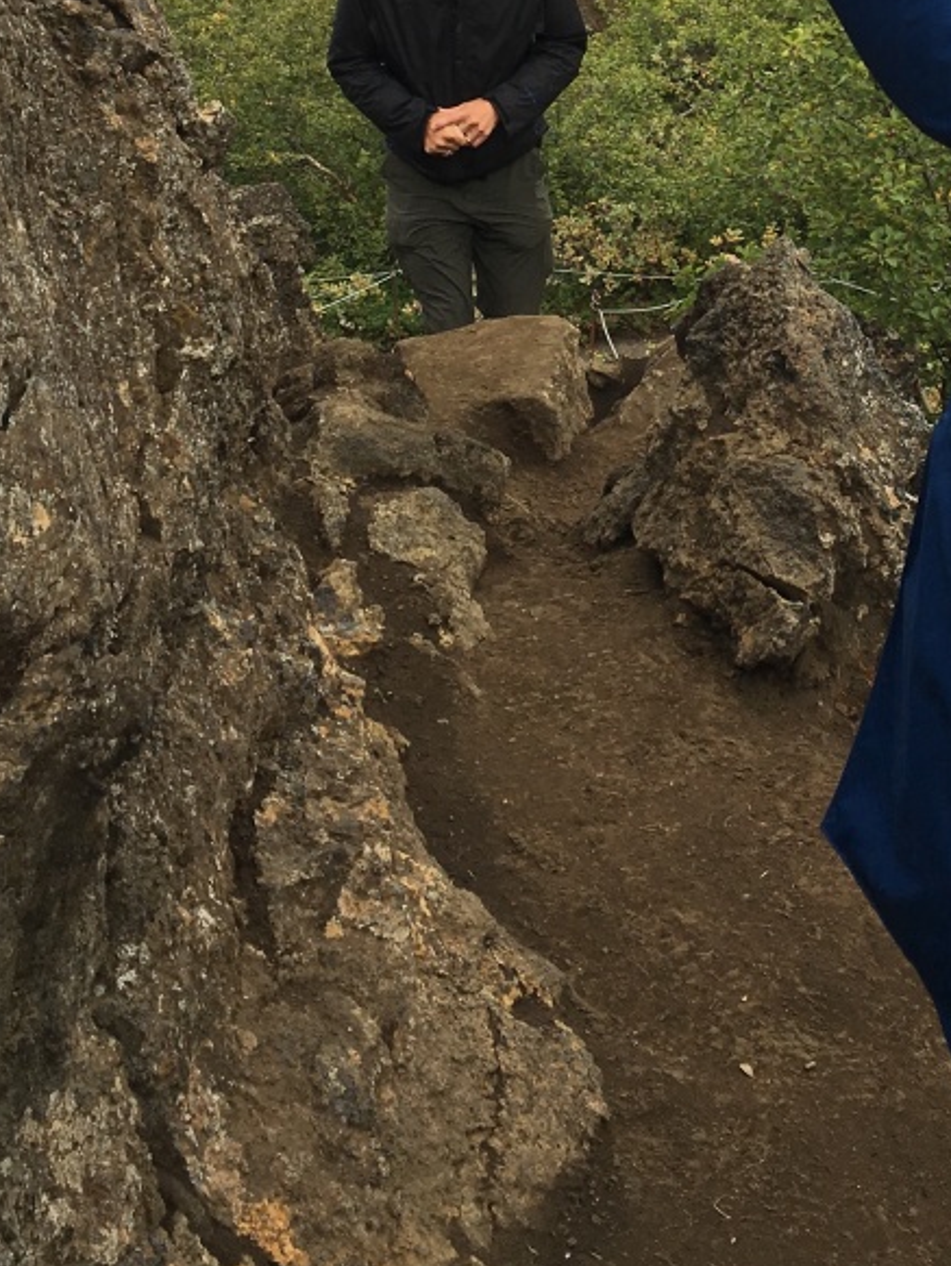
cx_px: 725
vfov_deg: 27.2
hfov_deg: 21.4
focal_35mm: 68
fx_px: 2489
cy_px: 51
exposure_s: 1/499
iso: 25
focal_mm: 4.15
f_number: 2.2
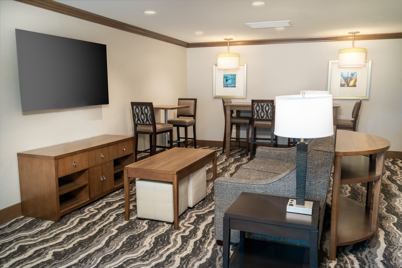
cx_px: 201
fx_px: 324
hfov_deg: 63.7
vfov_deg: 45.0
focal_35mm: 29
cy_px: 134
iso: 400
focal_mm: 29
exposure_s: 1/4
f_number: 8
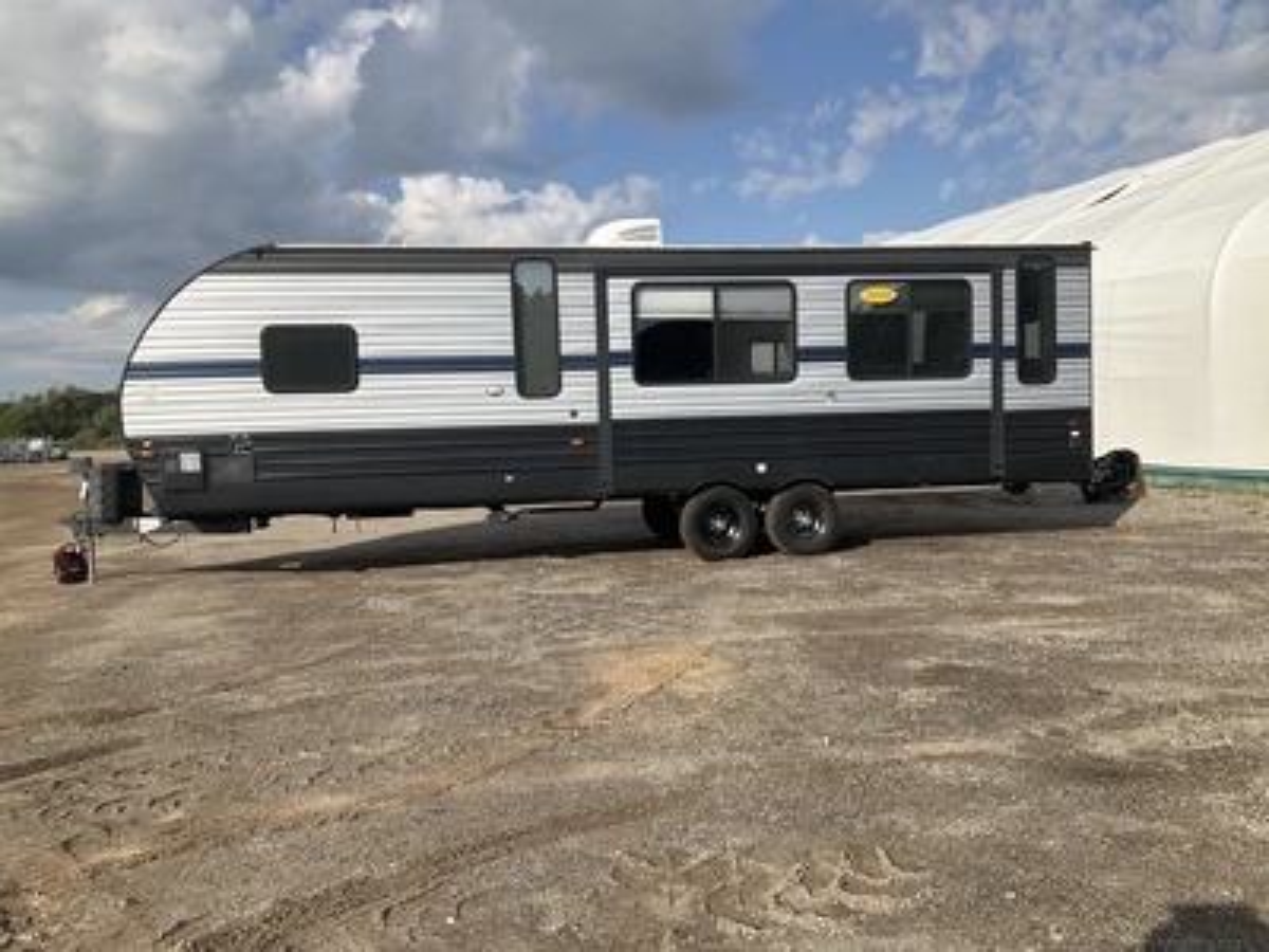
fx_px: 1063
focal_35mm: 29
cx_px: 634
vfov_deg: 48.2
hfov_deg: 61.7
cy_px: 476
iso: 25
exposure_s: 1/2227
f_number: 1.8
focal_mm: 3
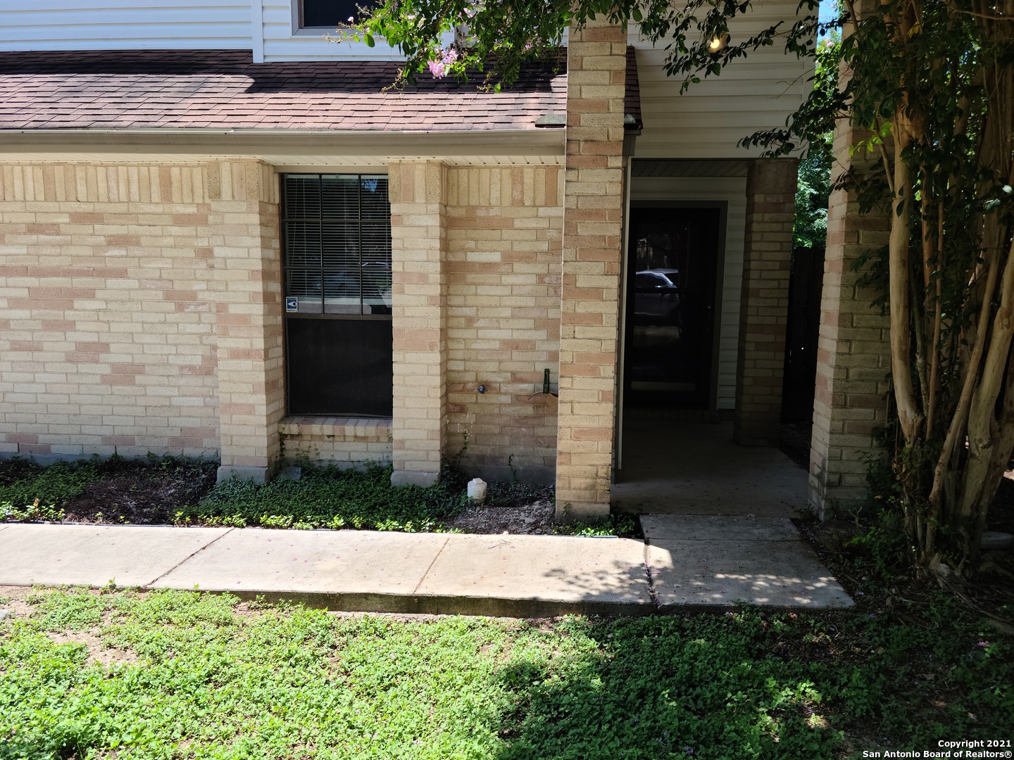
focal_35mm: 28
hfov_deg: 63.4
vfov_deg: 49.7
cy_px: 380
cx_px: 507
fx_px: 820
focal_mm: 5.9
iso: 25
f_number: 2
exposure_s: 1/305
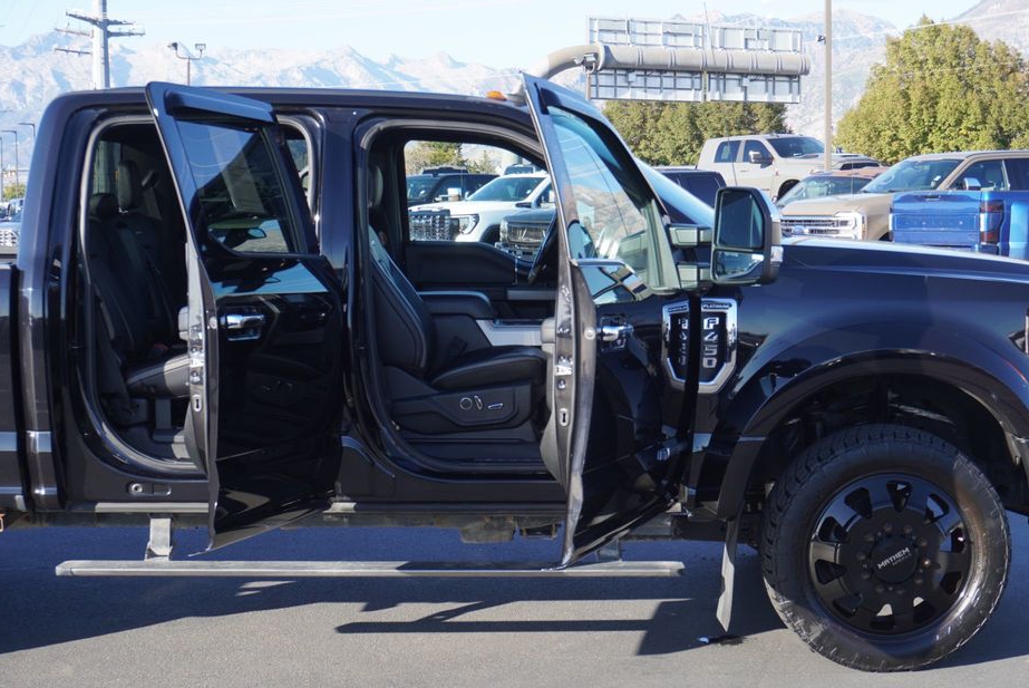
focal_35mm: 62
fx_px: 1761
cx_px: 565
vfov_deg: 22.1
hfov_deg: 32.6
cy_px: 374
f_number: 6.3
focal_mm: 37
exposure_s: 1/100
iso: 100
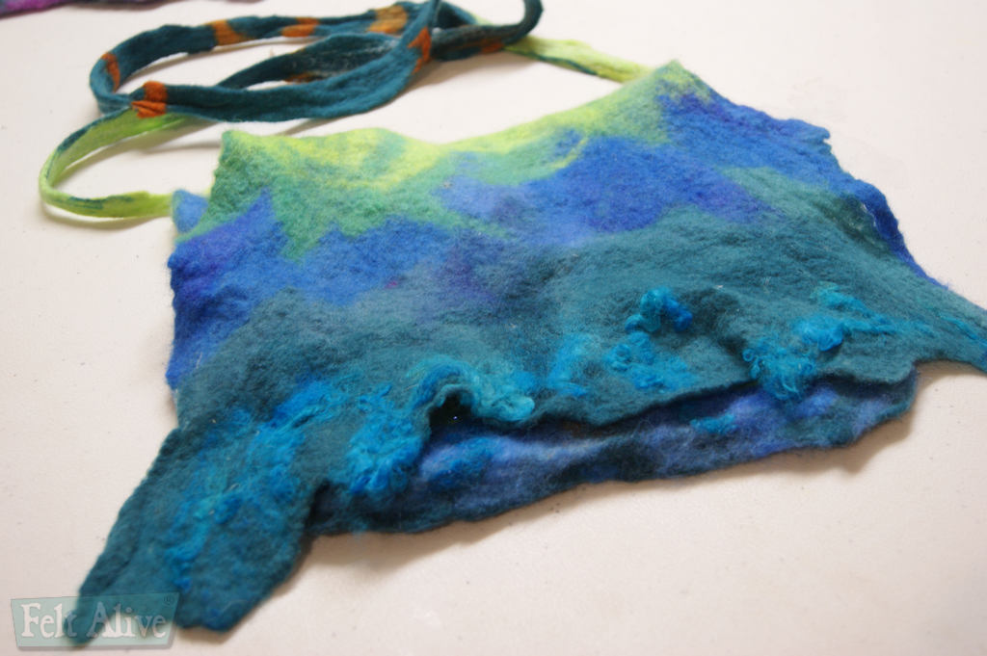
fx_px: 1233
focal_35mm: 45
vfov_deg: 29.8
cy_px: 328
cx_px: 494
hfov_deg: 43.6
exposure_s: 1/20
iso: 400
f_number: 4.5
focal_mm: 30
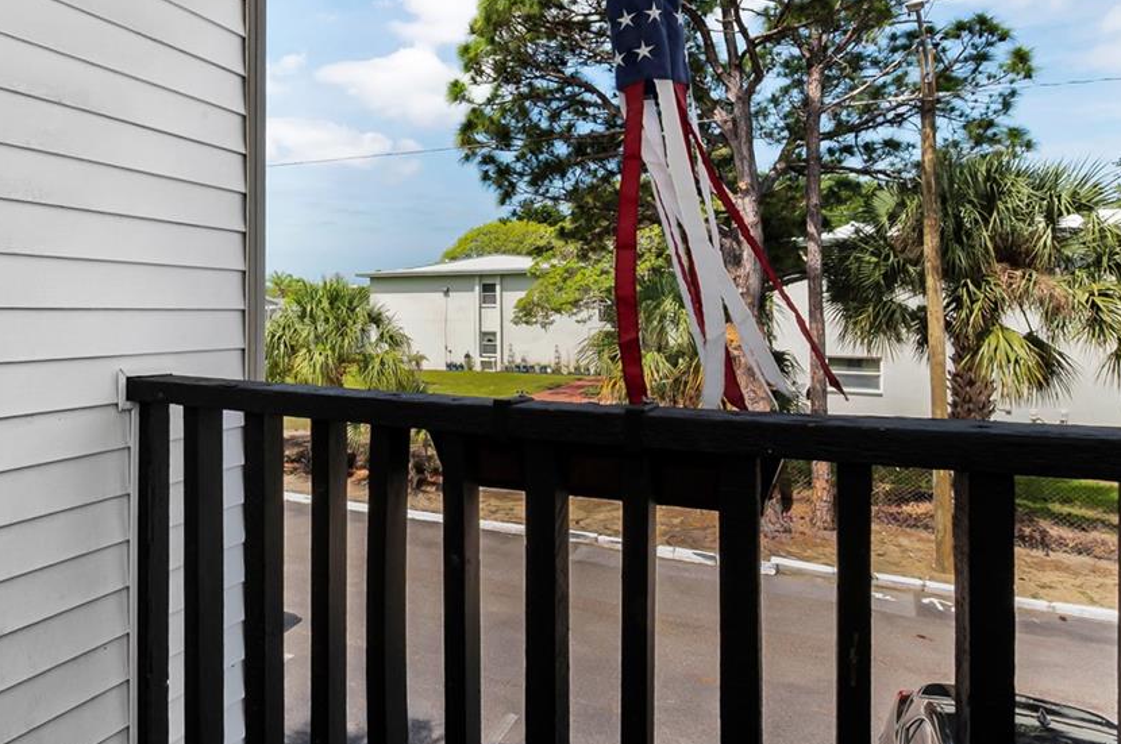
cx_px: 251
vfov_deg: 47.6
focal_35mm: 27
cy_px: 315
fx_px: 840
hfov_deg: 62.7
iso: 400
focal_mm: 14
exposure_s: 1/160
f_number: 20
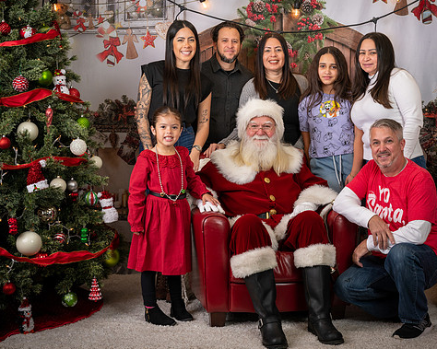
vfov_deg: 23.5
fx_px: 841
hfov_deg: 29.0
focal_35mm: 65
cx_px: 291
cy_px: 159
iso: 100
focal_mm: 50
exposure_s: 1/100
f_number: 9
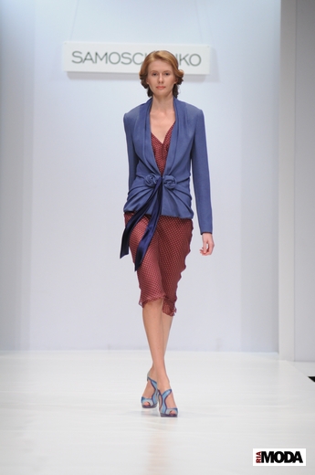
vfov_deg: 8.1
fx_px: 3358
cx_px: 158
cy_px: 238
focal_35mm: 255
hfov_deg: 5.4
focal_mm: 170
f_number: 3.2
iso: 800
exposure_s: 1/250
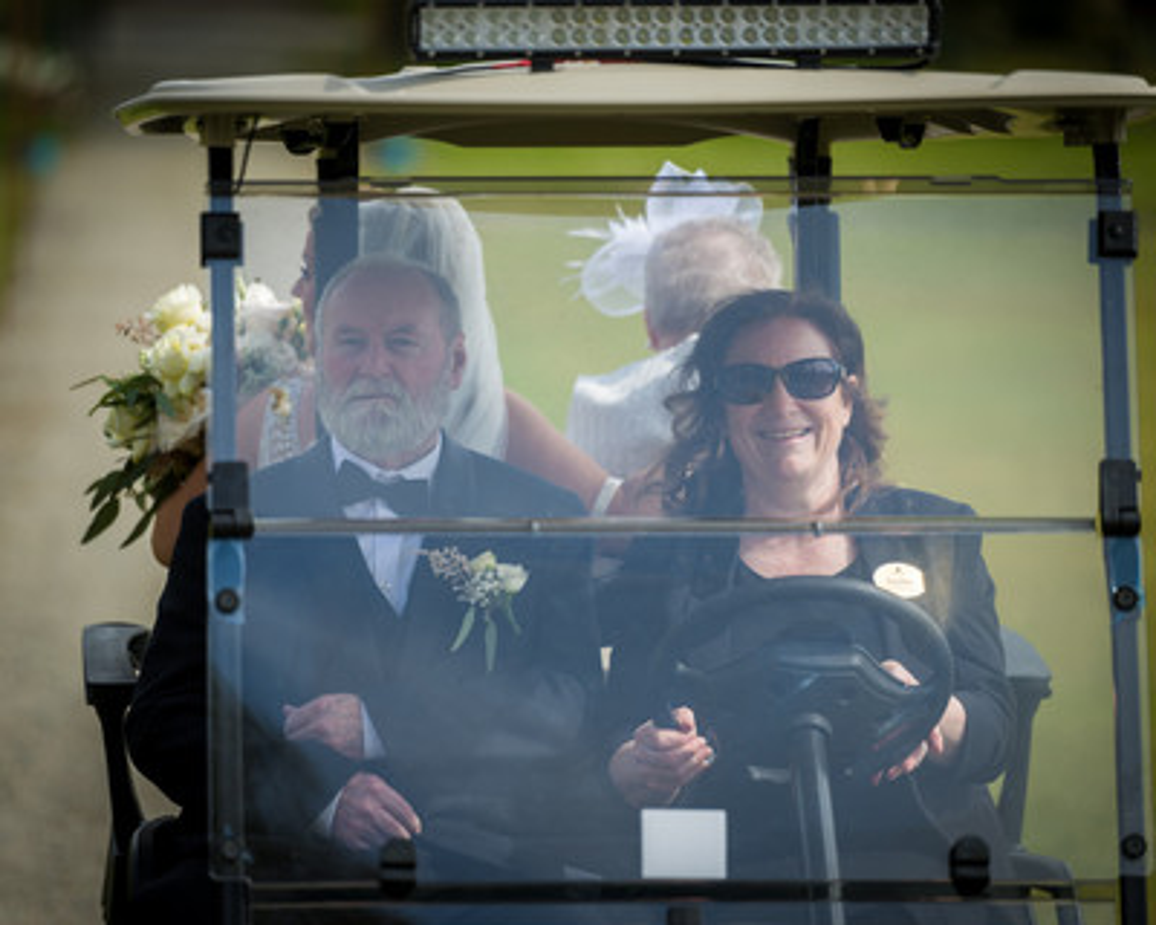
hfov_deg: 8.6
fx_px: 7706
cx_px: 462
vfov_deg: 6.9
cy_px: 462
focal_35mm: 225
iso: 100
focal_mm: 200
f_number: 2.8
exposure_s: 1/800
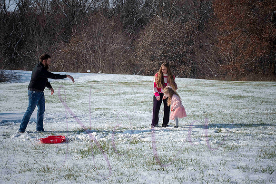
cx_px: 138
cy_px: 92
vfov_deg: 17.1
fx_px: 613
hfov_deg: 25.4
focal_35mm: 80
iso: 640
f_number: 14
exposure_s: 1/1000
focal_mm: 80
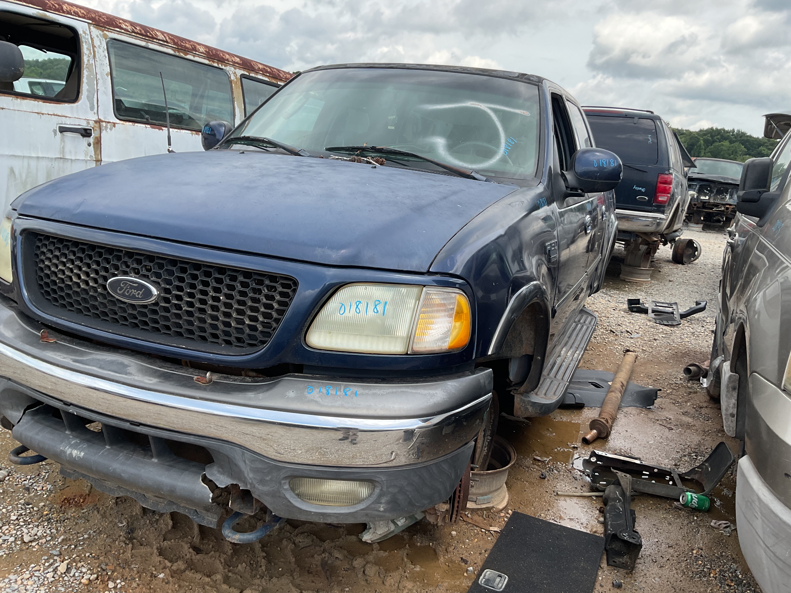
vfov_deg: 48.2
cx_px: 396
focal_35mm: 29
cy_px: 296
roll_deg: -6.6
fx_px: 663
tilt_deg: -14.5
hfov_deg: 61.7
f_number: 1.8
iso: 16
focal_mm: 3
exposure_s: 1/855
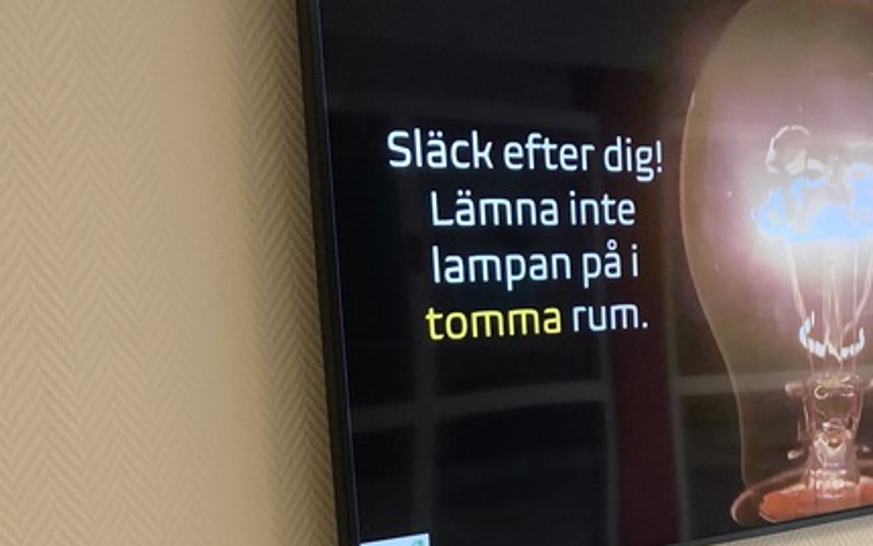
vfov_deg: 18.1
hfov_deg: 28.3
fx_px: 1642
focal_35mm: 69
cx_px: 834
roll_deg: +1.0
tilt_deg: -13.0
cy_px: 623
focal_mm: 3.99
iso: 40
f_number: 1.8
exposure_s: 1/17
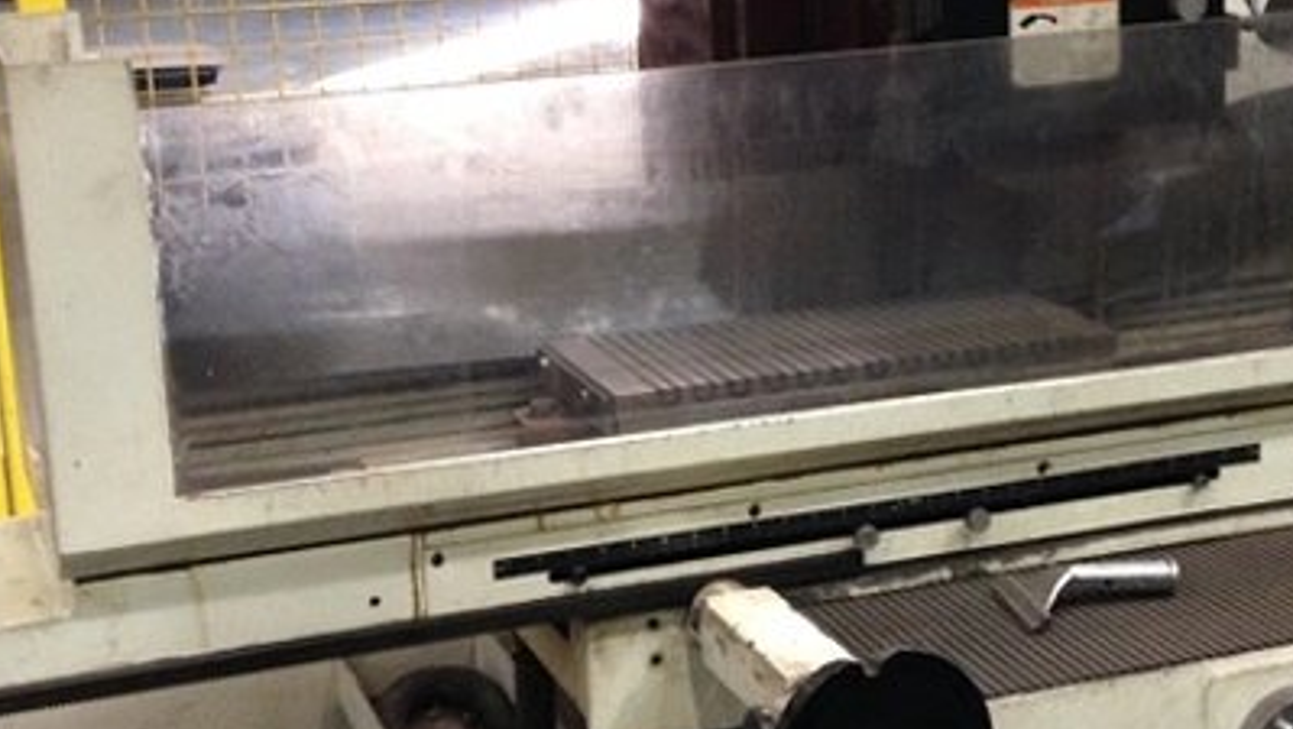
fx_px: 2470
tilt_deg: -15.4
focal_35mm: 72
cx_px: 796
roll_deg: +1.1
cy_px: 337
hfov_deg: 29.2
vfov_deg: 16.8
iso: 200
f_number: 2.4
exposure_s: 1/20
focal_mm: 4.12
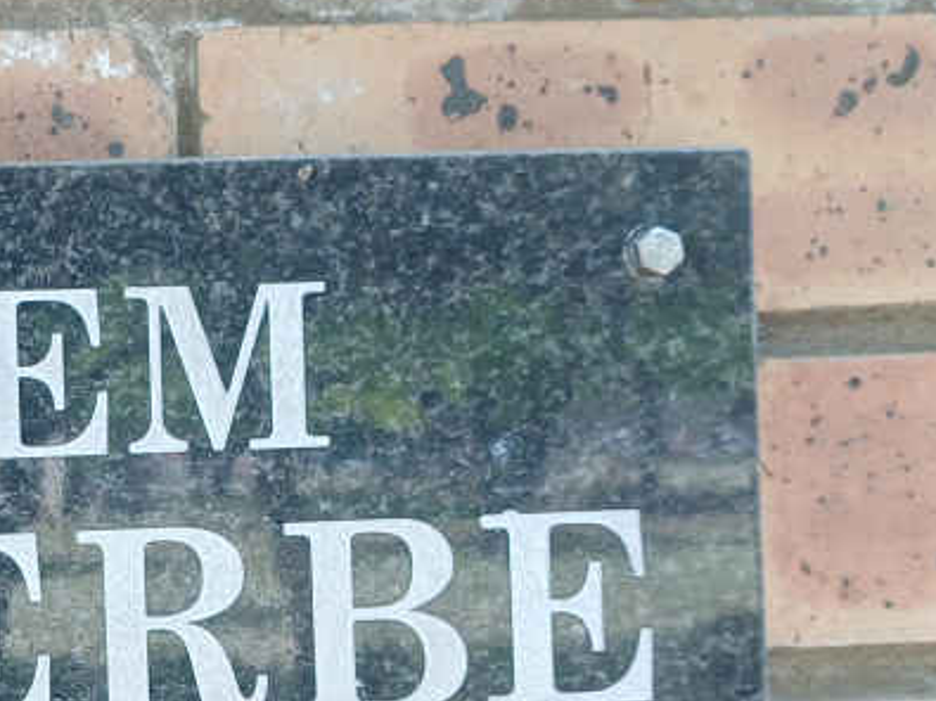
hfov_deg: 23.4
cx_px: -194
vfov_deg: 19.2
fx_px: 2054
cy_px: 538
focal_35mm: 76
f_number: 1.8
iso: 50
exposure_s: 1/60
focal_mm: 4.65
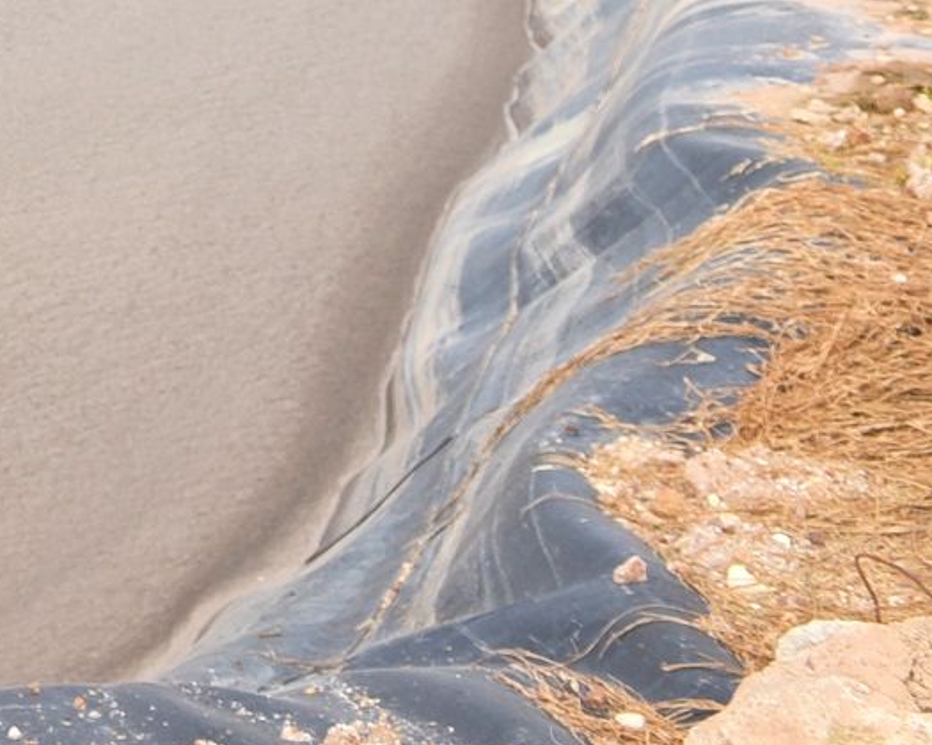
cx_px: -765
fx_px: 3448
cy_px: -568
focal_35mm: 125
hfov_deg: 13.7
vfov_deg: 11.5
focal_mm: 31
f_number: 8
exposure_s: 1/200
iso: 400
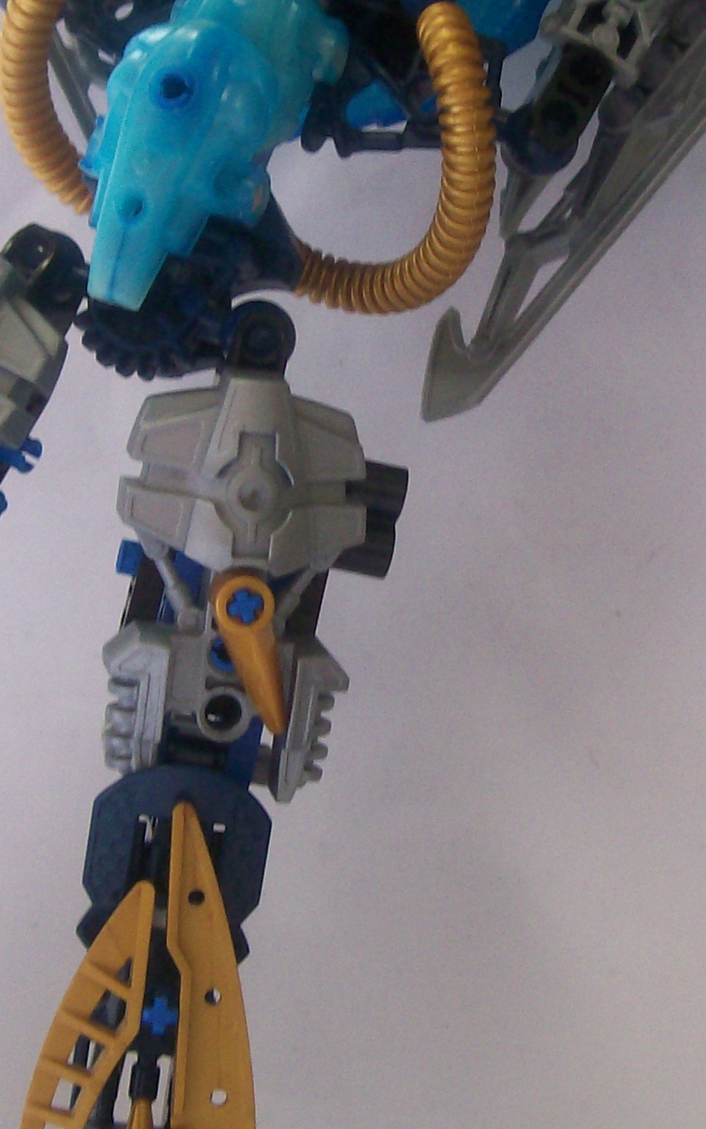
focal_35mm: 81
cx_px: 347
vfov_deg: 25.4
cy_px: 383
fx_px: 2492
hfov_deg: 16.1
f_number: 2.7
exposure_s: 1/32
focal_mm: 6
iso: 97
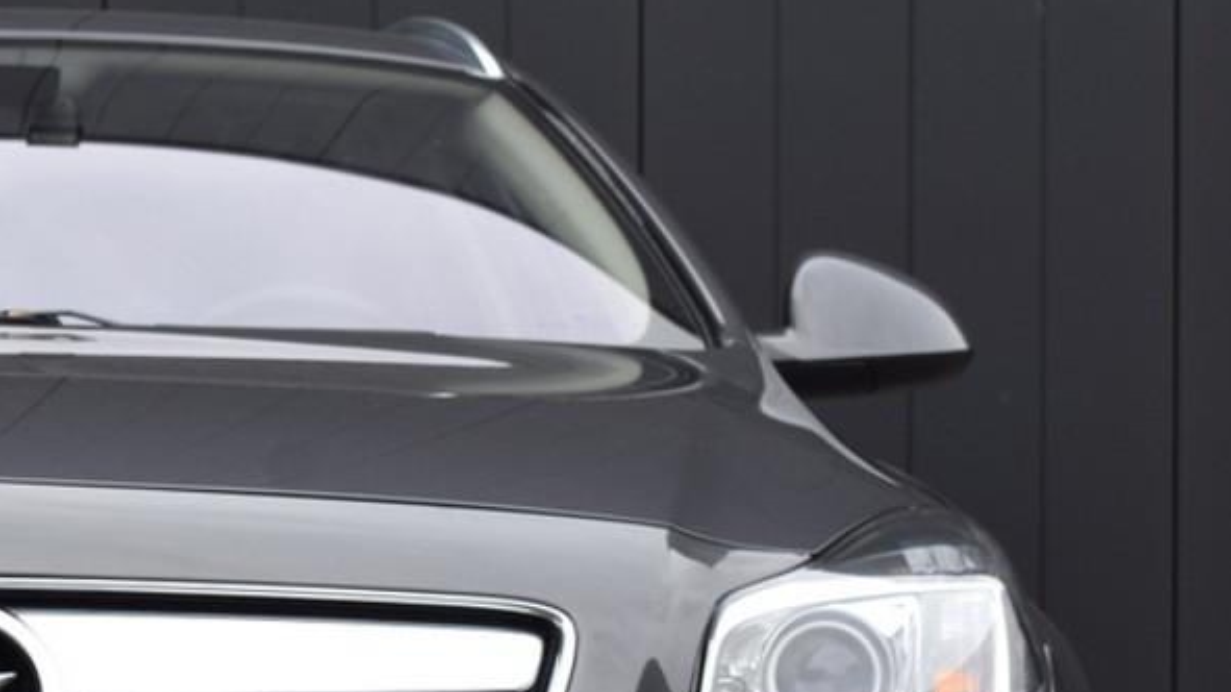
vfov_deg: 9.0
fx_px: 4373
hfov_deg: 15.7
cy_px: 695
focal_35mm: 134
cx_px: -62
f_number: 8
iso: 280
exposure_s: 1/250
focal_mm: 36
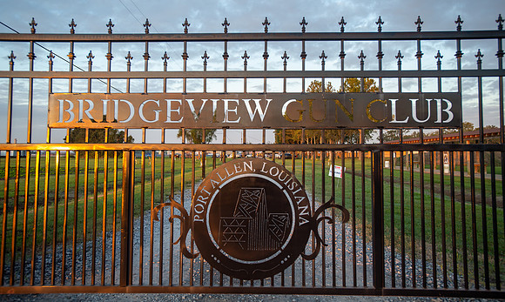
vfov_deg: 44.2
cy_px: 140
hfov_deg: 68.4
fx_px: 372
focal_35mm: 27
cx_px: 254
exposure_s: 1/125
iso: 200
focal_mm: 26
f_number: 3.5
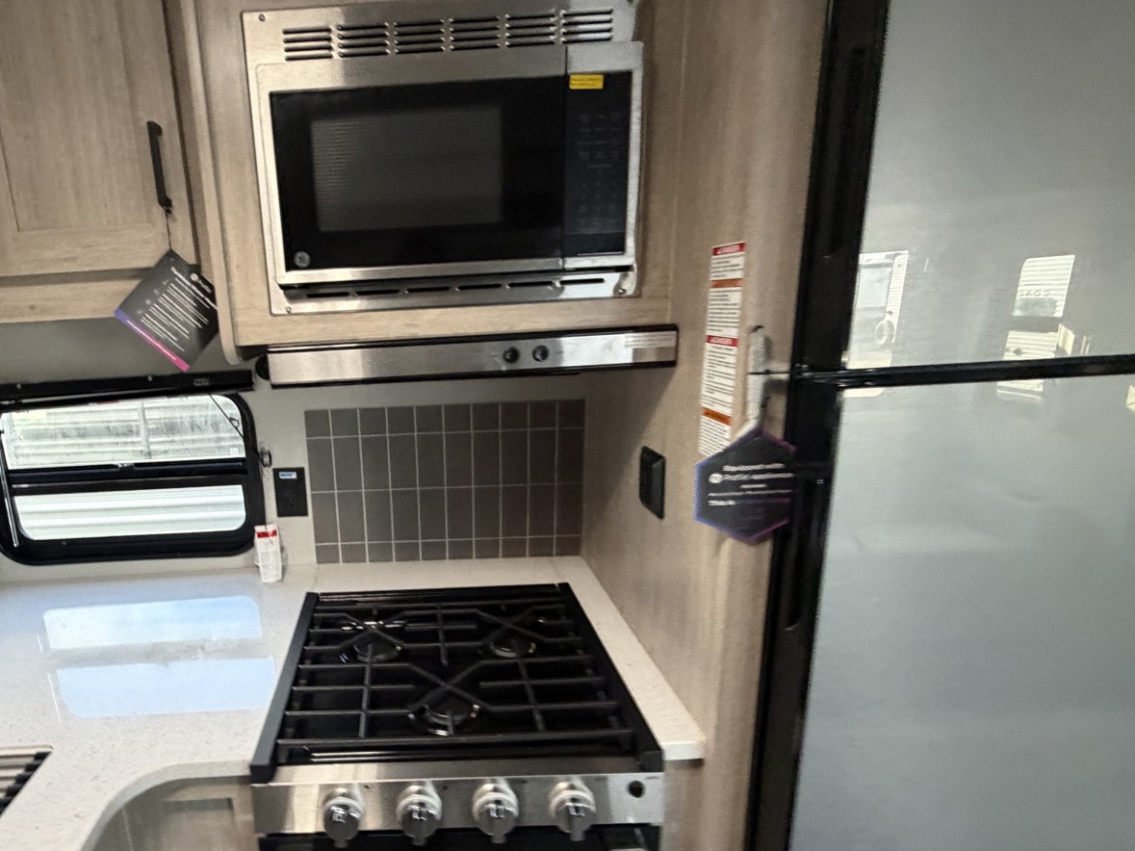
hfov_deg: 82.5
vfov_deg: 68.6
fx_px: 623
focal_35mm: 19
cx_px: 402
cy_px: 458
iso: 320
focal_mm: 2.22
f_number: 2.2
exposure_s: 1/60
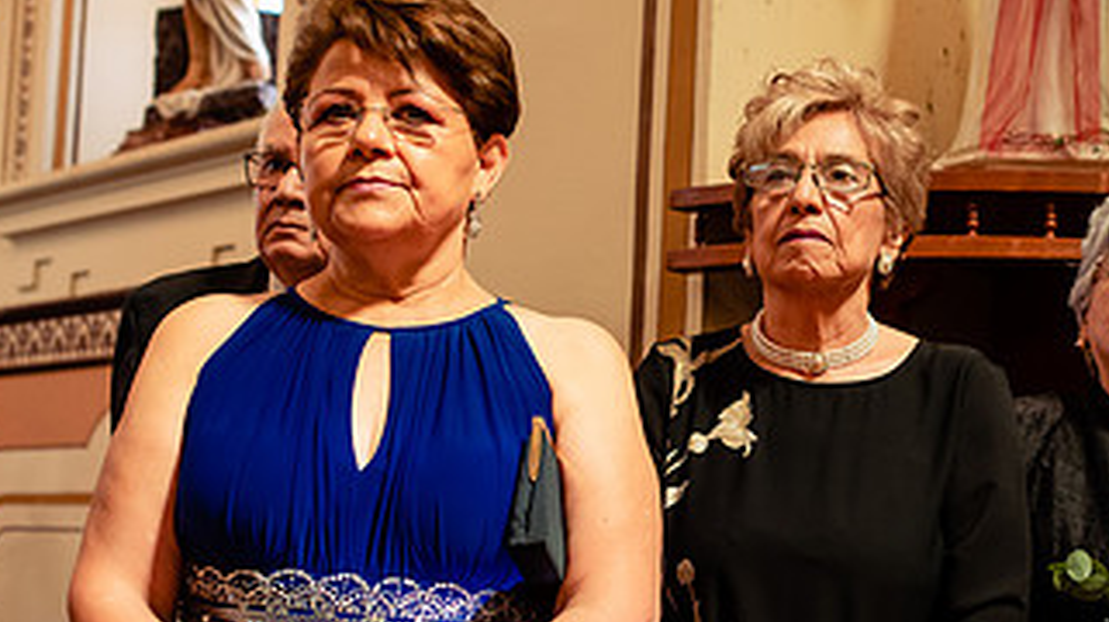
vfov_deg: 17.4
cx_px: 701
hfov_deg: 30.4
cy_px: 413
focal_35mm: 69
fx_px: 2028
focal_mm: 35
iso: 800
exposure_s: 1/125
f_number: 3.2
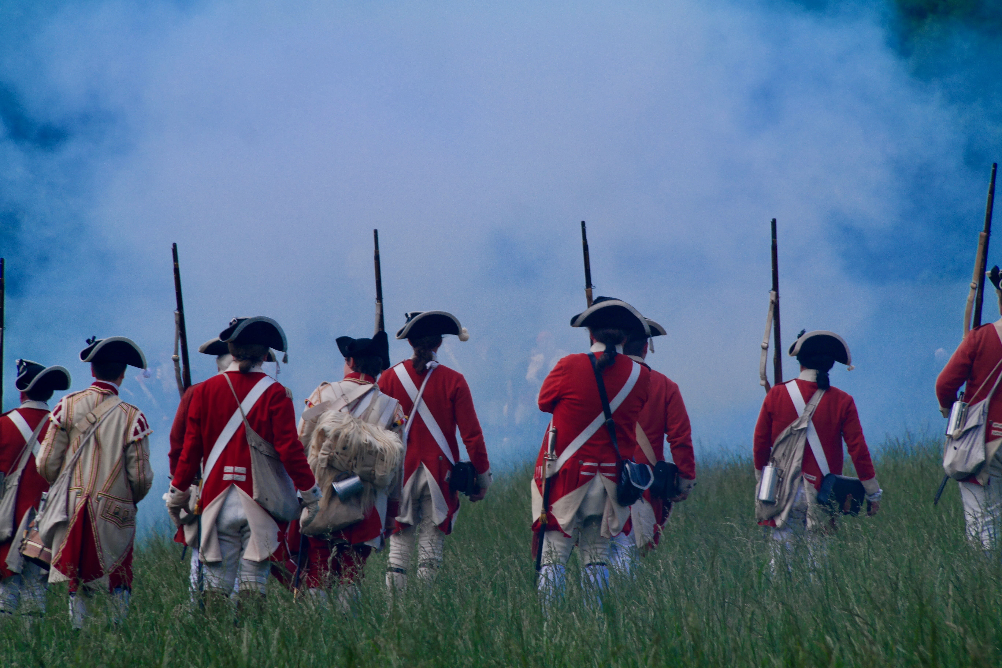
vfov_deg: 4.5
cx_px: 501
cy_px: 334
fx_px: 8572
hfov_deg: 6.7
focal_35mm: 308
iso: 200
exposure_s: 1/200
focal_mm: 200
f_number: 11
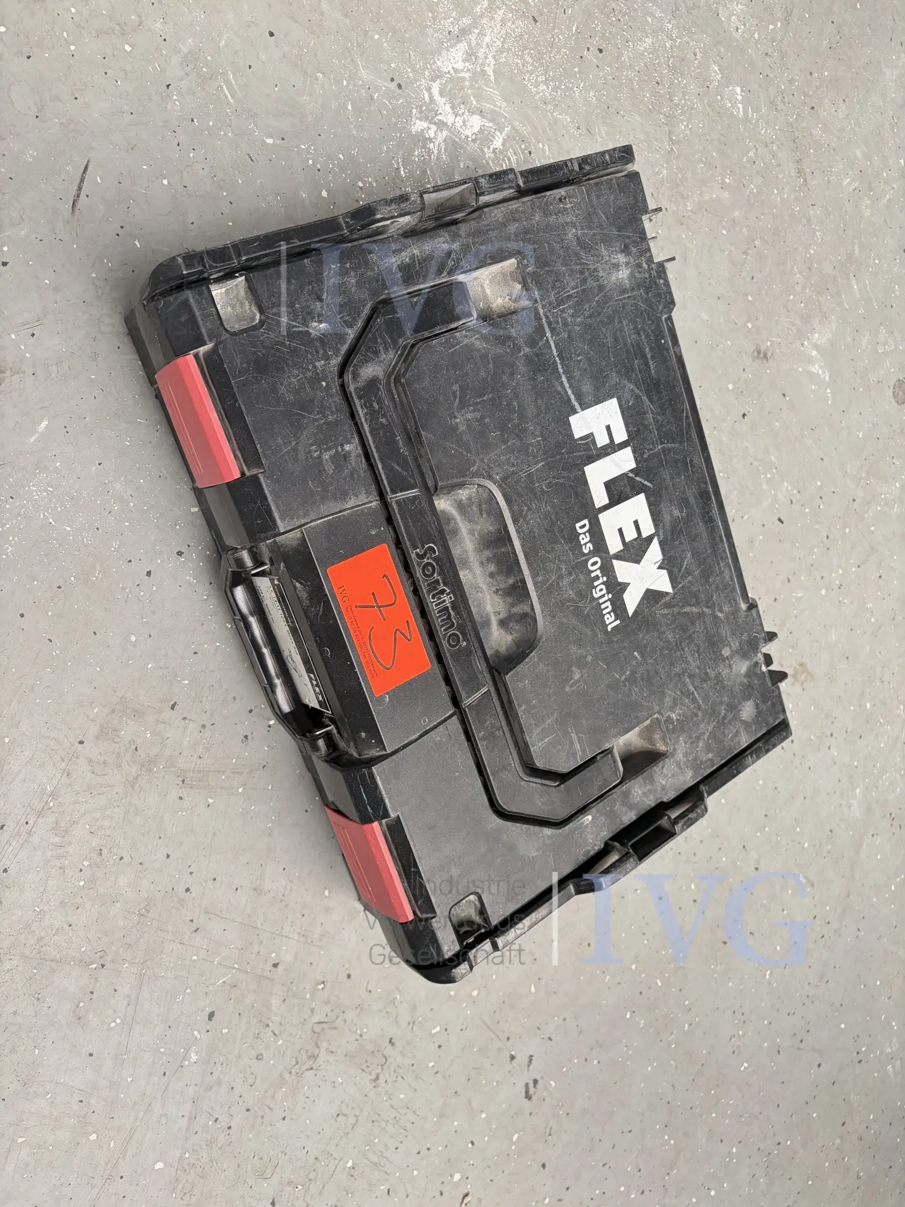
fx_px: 906
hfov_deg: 53.1
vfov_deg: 67.3
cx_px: 452
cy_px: 604
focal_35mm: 26
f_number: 1.6
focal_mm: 5.96
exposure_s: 1/60
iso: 160
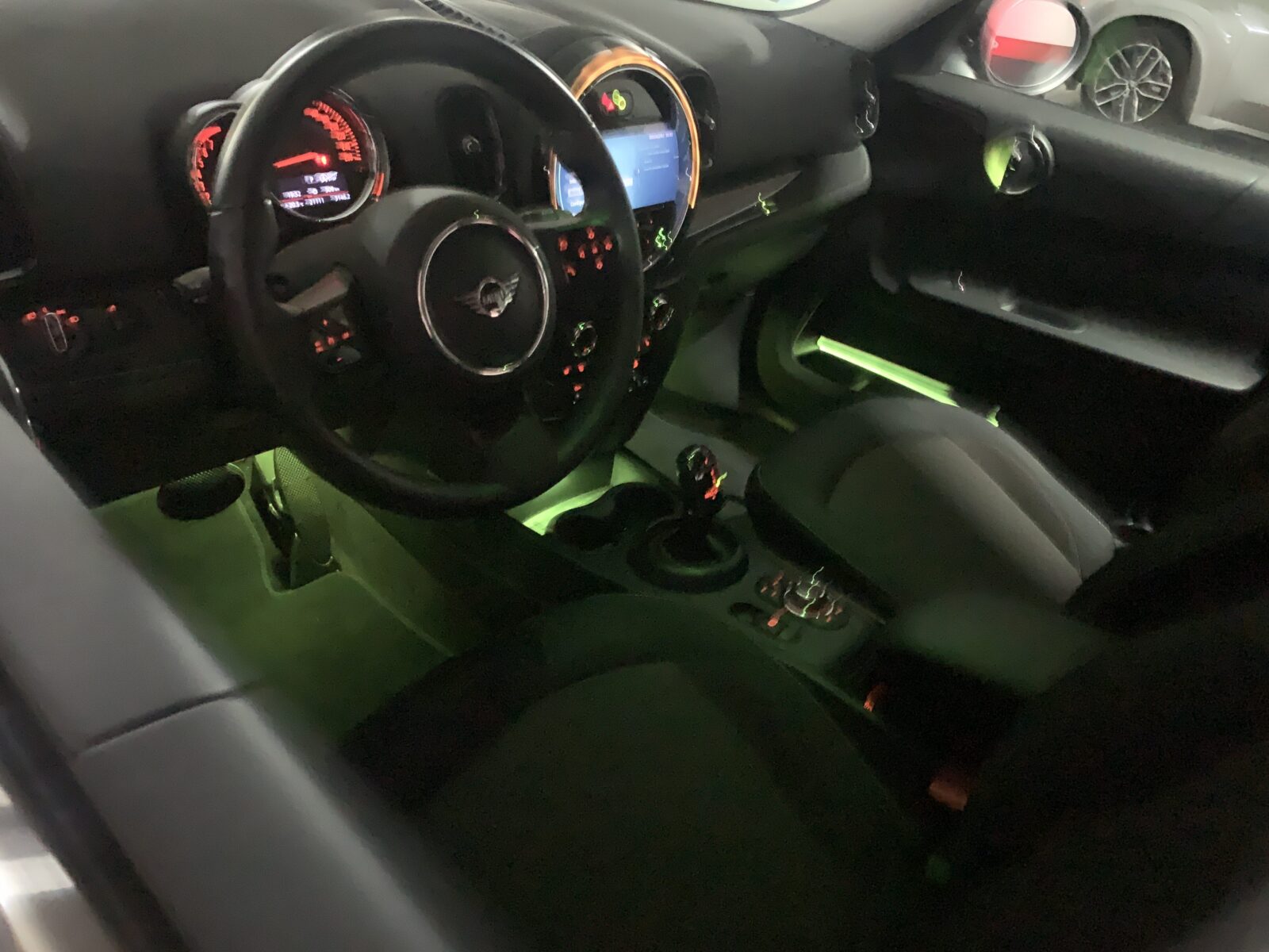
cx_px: 634
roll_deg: -13.5
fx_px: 953
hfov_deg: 67.3
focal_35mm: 26
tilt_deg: -34.2
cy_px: 476
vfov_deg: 53.1
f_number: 1.8
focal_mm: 4.25
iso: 3200
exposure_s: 1/4
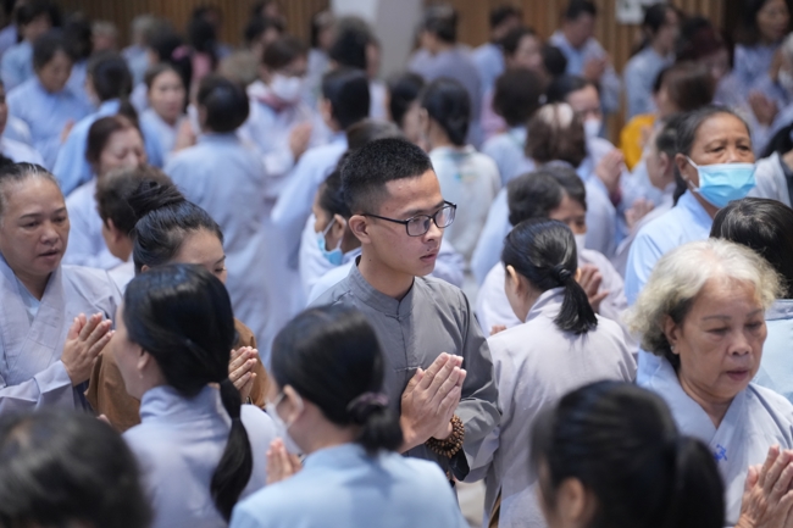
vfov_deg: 13.4
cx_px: 396
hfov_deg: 20.0
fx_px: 2246
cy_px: 264
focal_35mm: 102
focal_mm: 102
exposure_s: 1/320
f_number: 2.8
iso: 5000
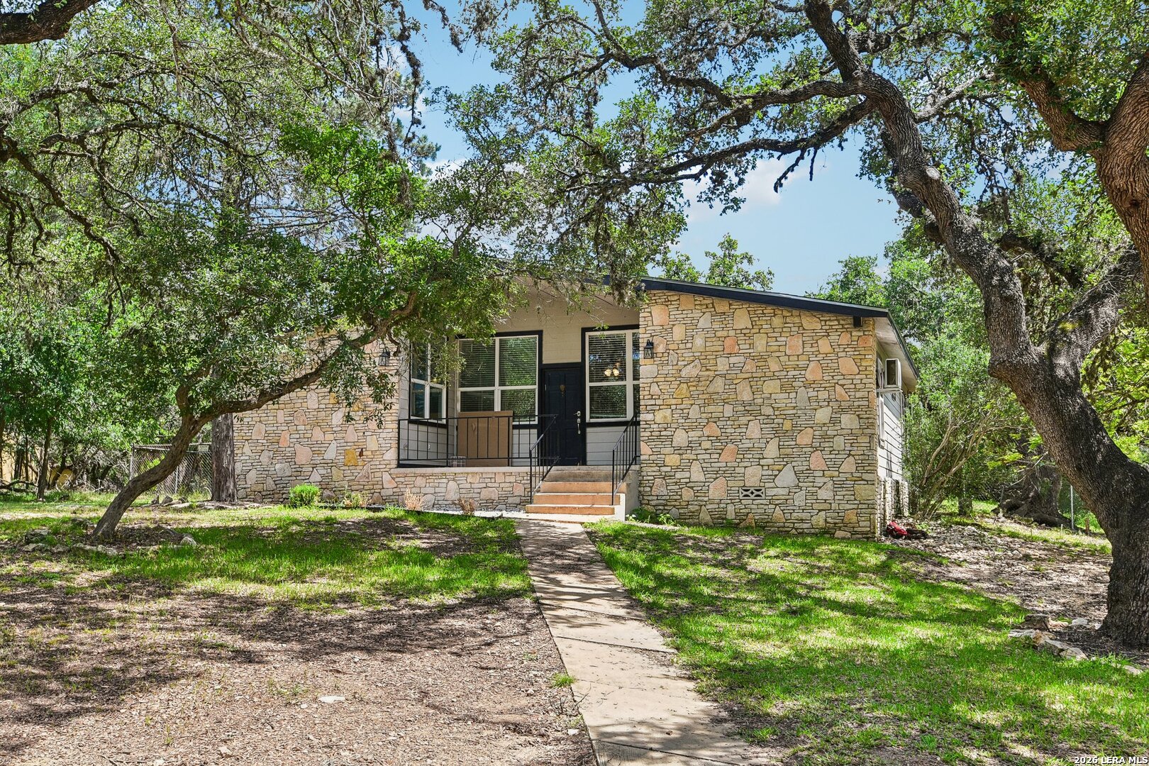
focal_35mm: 35
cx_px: 574
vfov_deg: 37.9
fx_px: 1117
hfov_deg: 54.4
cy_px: 383
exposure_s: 1/200
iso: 400
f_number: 8
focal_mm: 35
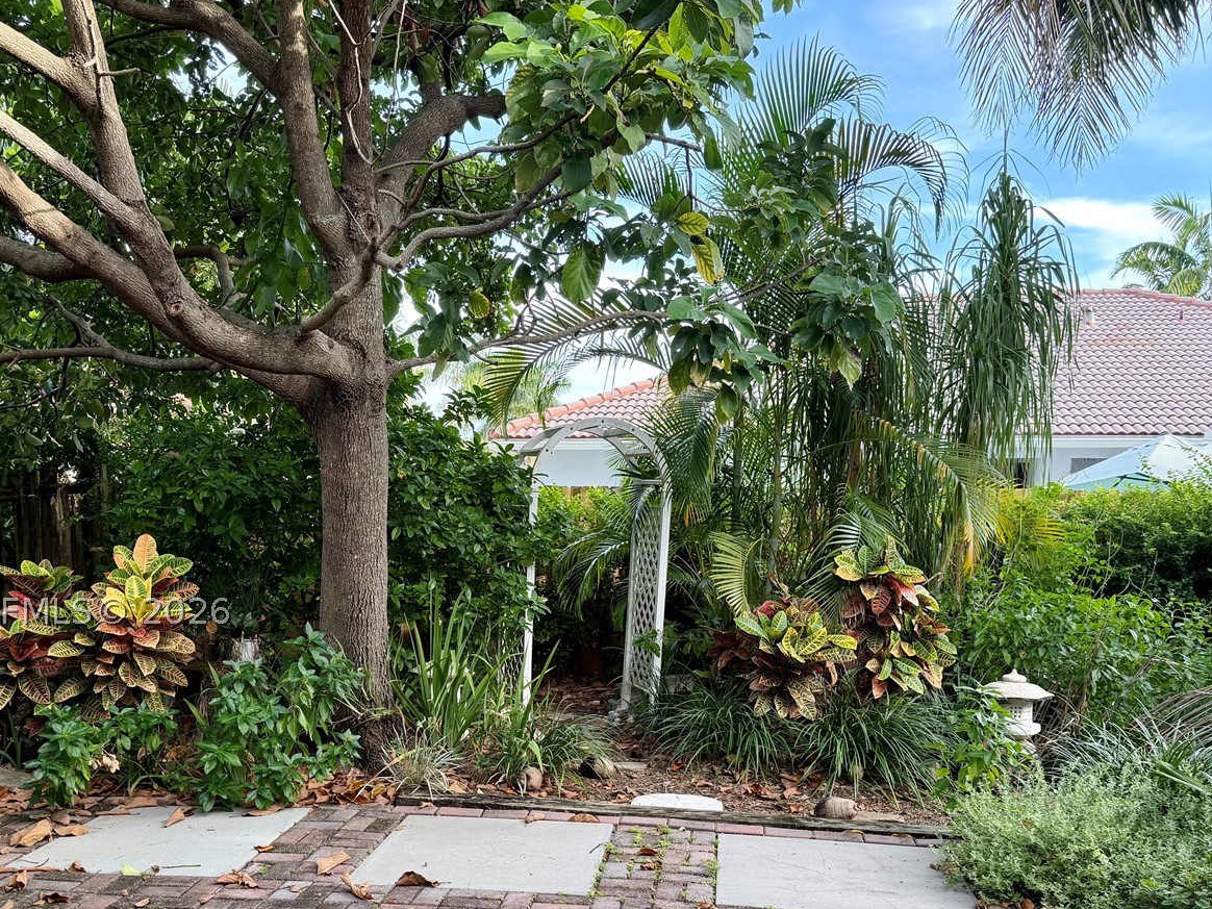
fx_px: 1155
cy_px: 611
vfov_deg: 42.3
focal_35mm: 33
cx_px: 550
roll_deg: -0.8
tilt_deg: -5.3
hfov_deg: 55.3
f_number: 1.78
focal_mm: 6.76
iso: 100
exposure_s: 1/182
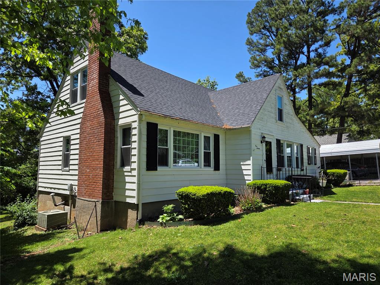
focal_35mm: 23
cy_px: 142
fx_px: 252
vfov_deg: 58.9
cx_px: 190
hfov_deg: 73.9
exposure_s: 1/3151
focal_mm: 5.4
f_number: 1.8
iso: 80
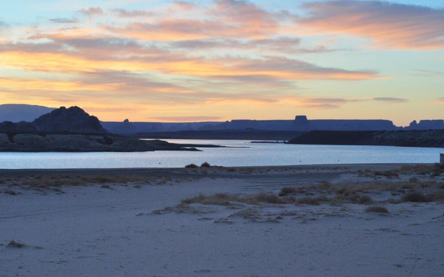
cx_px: 222
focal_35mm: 77
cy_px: 138
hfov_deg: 26.8
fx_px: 932
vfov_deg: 17.0
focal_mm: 50
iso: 800
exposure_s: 1/160
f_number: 6.3
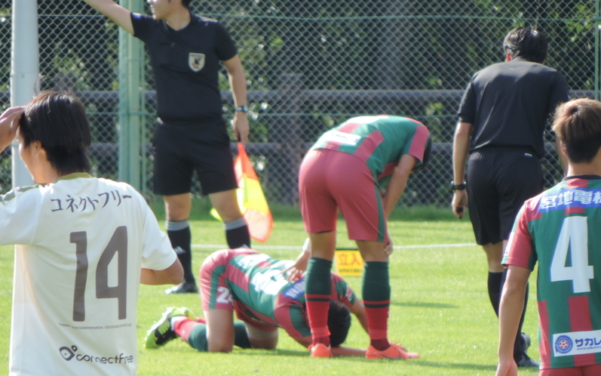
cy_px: 221
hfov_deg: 2.5
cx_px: 301
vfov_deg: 1.5
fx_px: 13938
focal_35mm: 851
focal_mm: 142.6
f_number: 5.2
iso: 250
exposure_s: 1/400
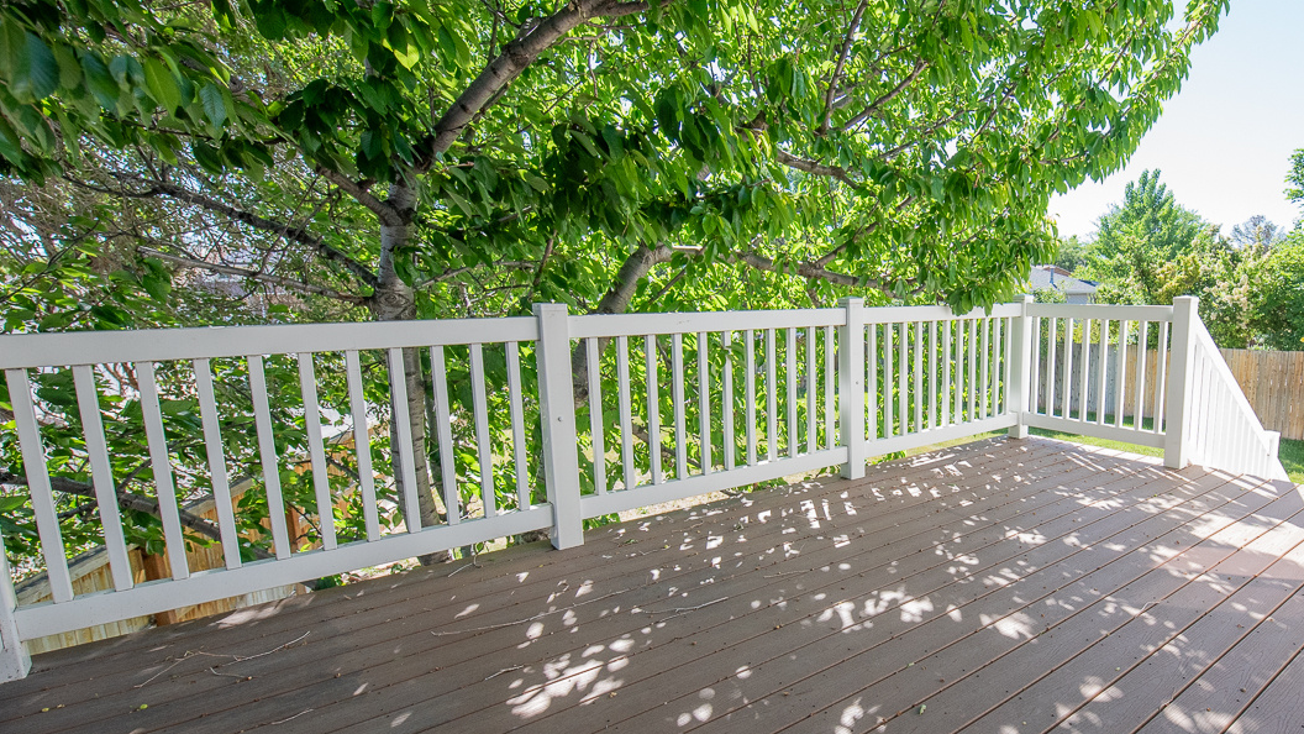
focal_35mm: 20
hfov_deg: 83.6
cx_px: 871
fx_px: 692
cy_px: 417
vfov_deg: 55.7
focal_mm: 14
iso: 1000
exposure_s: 1/1000
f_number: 5.6
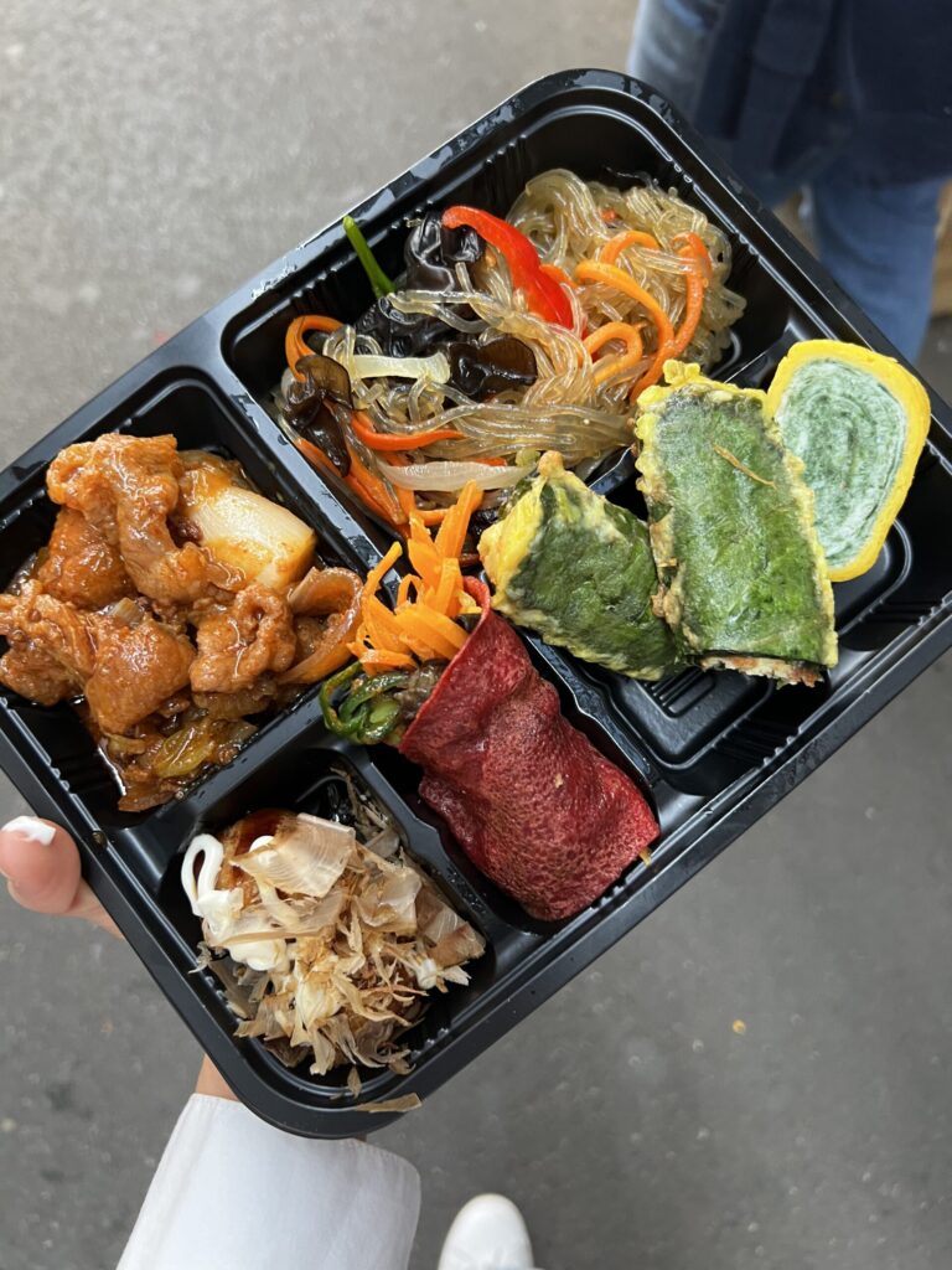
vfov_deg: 67.3
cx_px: 476
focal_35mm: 26
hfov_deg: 53.1
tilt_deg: -62.3
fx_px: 953
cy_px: 635
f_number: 1.5
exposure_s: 1/60
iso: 160
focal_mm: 5.7
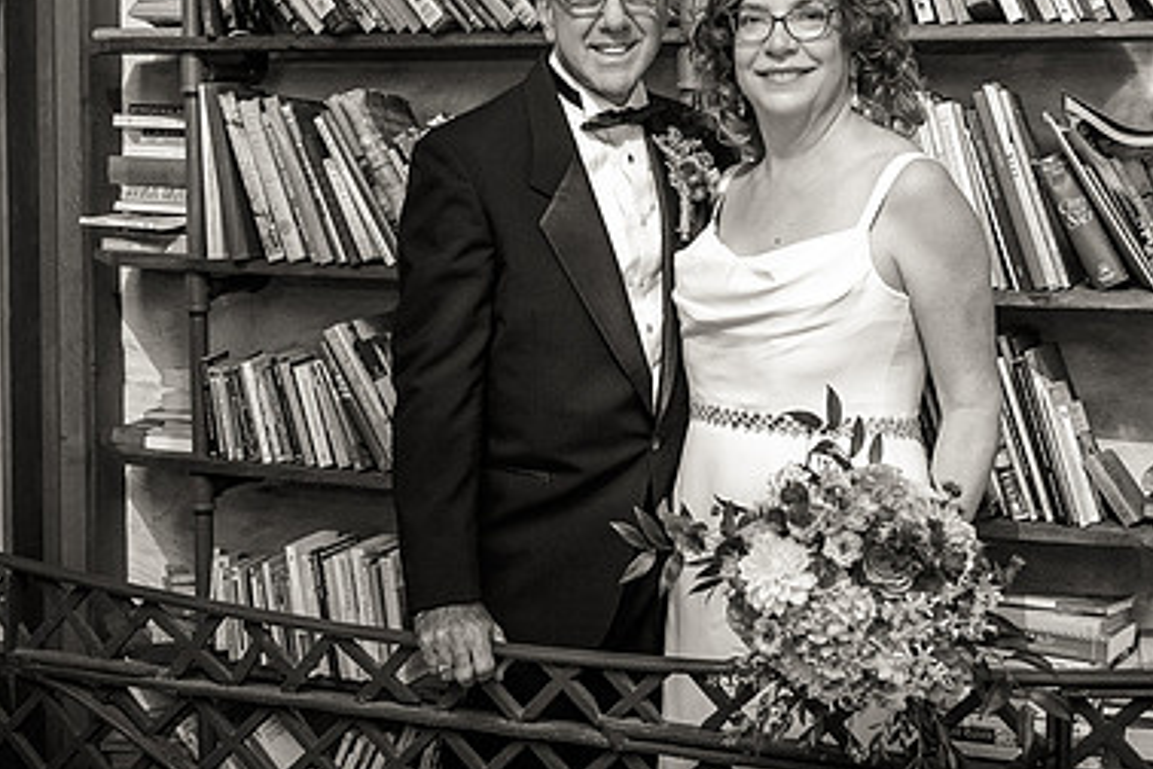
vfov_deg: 22.8
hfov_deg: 33.9
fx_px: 1889
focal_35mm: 59
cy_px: 227
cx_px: 593
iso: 800
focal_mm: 35
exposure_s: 1/200
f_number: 4
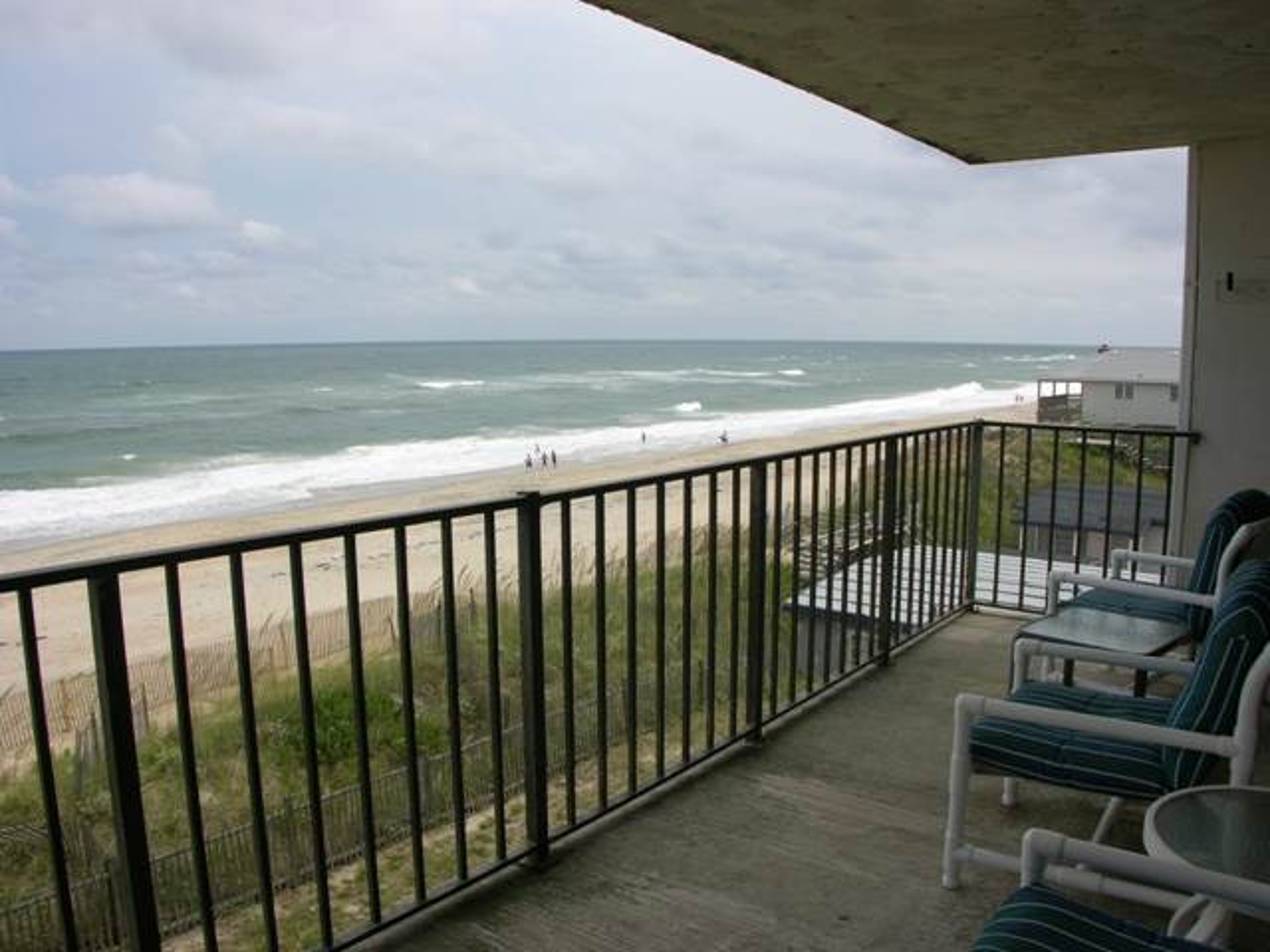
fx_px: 1284
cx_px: 635
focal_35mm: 35
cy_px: 476
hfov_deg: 52.6
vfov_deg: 40.7
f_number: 6.3
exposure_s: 1/300
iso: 50
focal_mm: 8.9
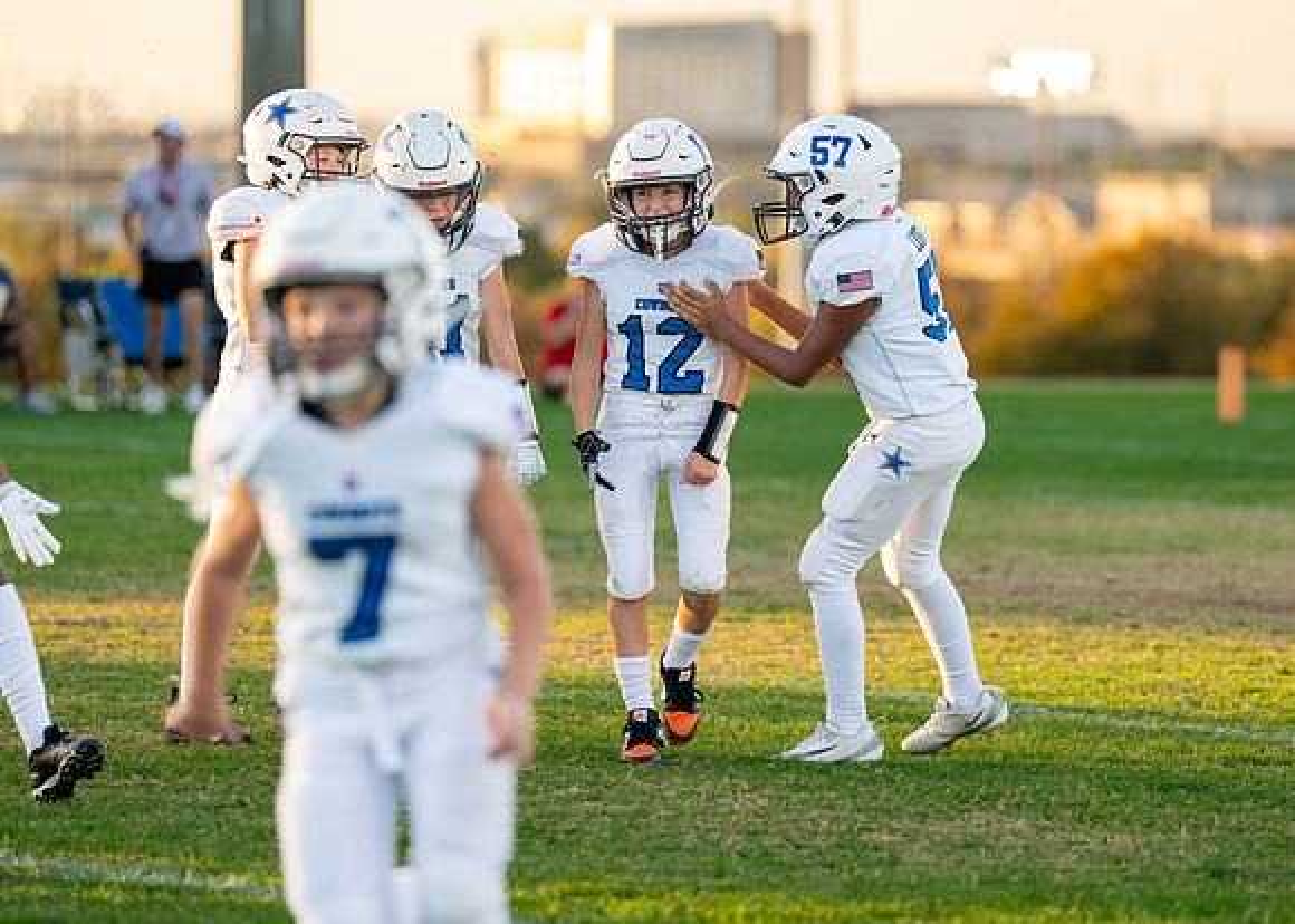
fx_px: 9947
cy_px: 338
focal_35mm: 271
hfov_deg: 7.4
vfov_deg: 5.3
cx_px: 760
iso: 1000
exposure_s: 1/1600
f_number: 2.8
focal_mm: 200
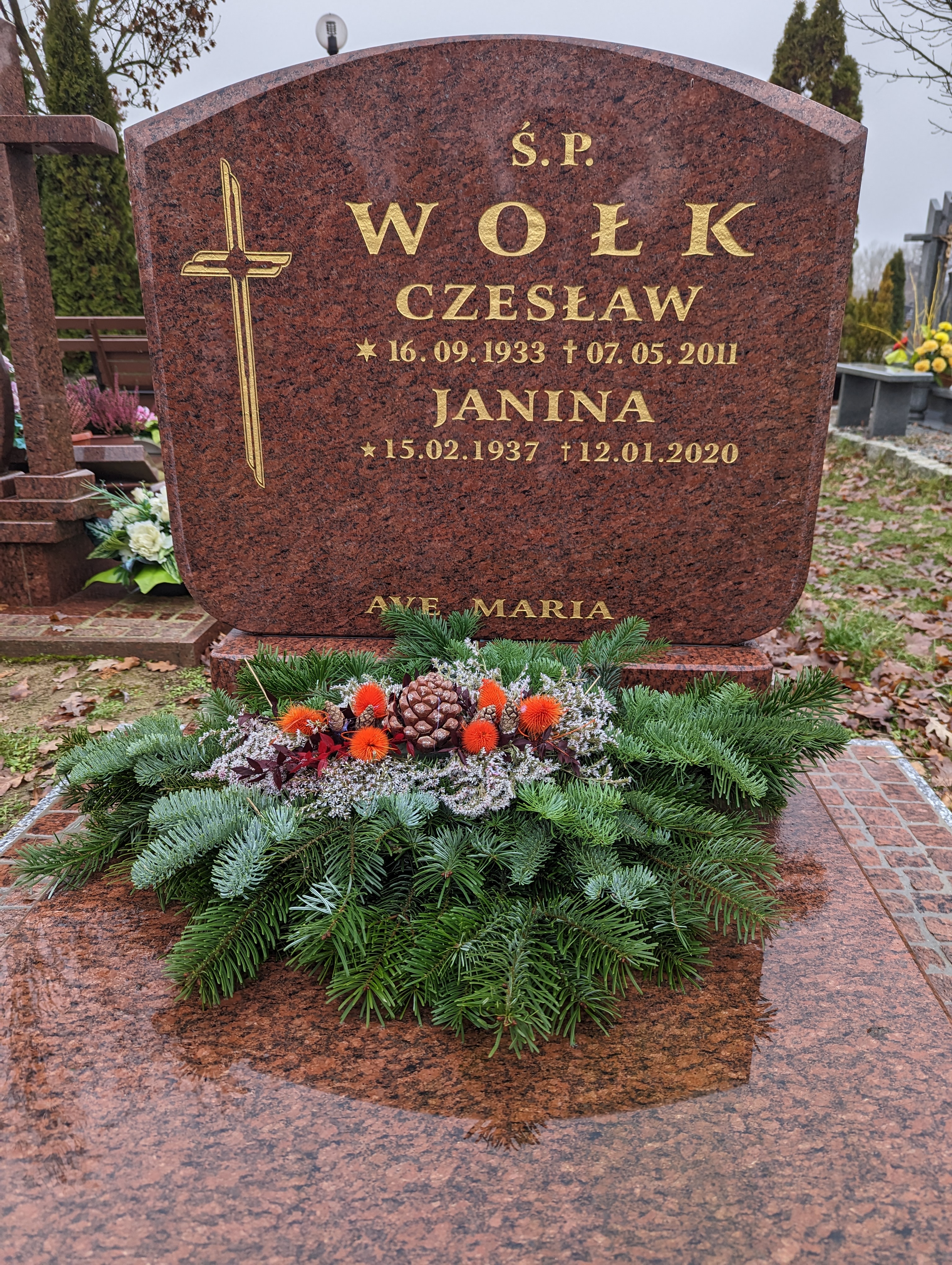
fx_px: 878
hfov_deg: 56.9
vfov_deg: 71.5
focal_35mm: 24
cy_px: 632
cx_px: 476
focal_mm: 6.81
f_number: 1.85
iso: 32
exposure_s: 1/129
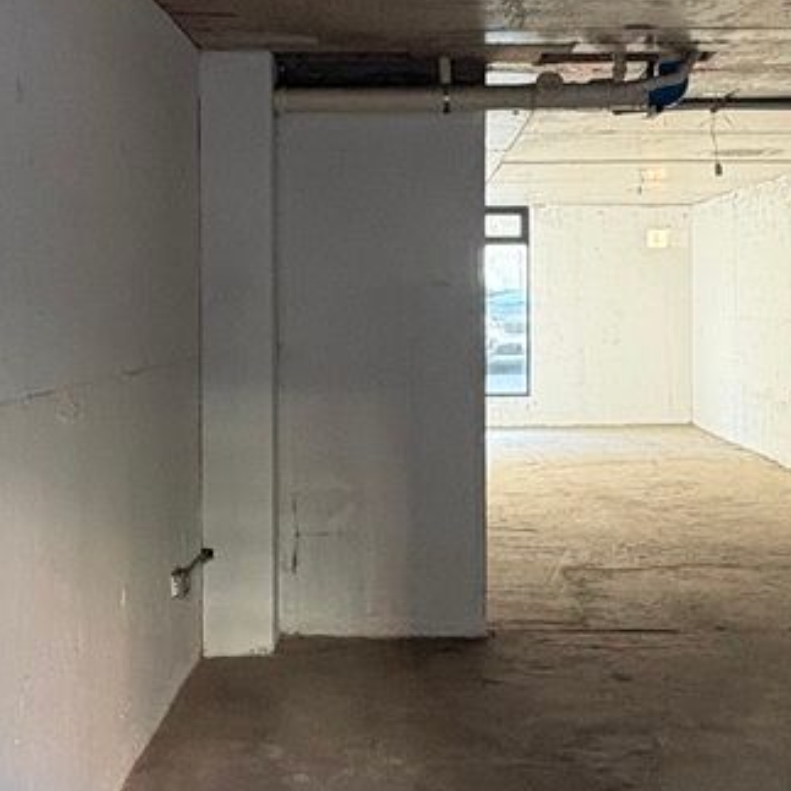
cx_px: 407
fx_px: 1189
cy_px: 291
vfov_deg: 36.6
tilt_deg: +0.0
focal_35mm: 46
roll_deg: +0.3
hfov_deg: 36.8
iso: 250
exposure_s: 1/60
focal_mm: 2.22
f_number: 2.2
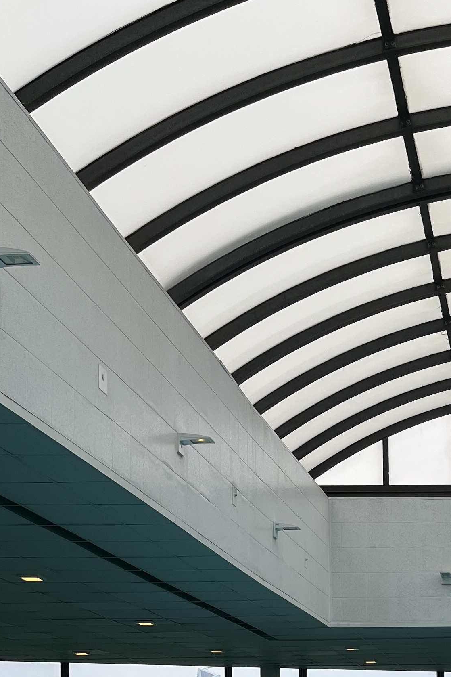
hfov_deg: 19.4
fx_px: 1221
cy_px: 707
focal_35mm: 65
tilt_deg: +3.8
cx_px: 579
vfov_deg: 28.6
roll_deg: +1.9
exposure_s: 1/2222
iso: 50
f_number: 1.6
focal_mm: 5.1
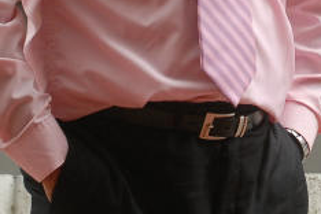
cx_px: 291
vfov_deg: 2.5
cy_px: -116
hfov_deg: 3.8
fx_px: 4841
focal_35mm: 543
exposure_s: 1/200
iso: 400
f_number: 5
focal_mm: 86
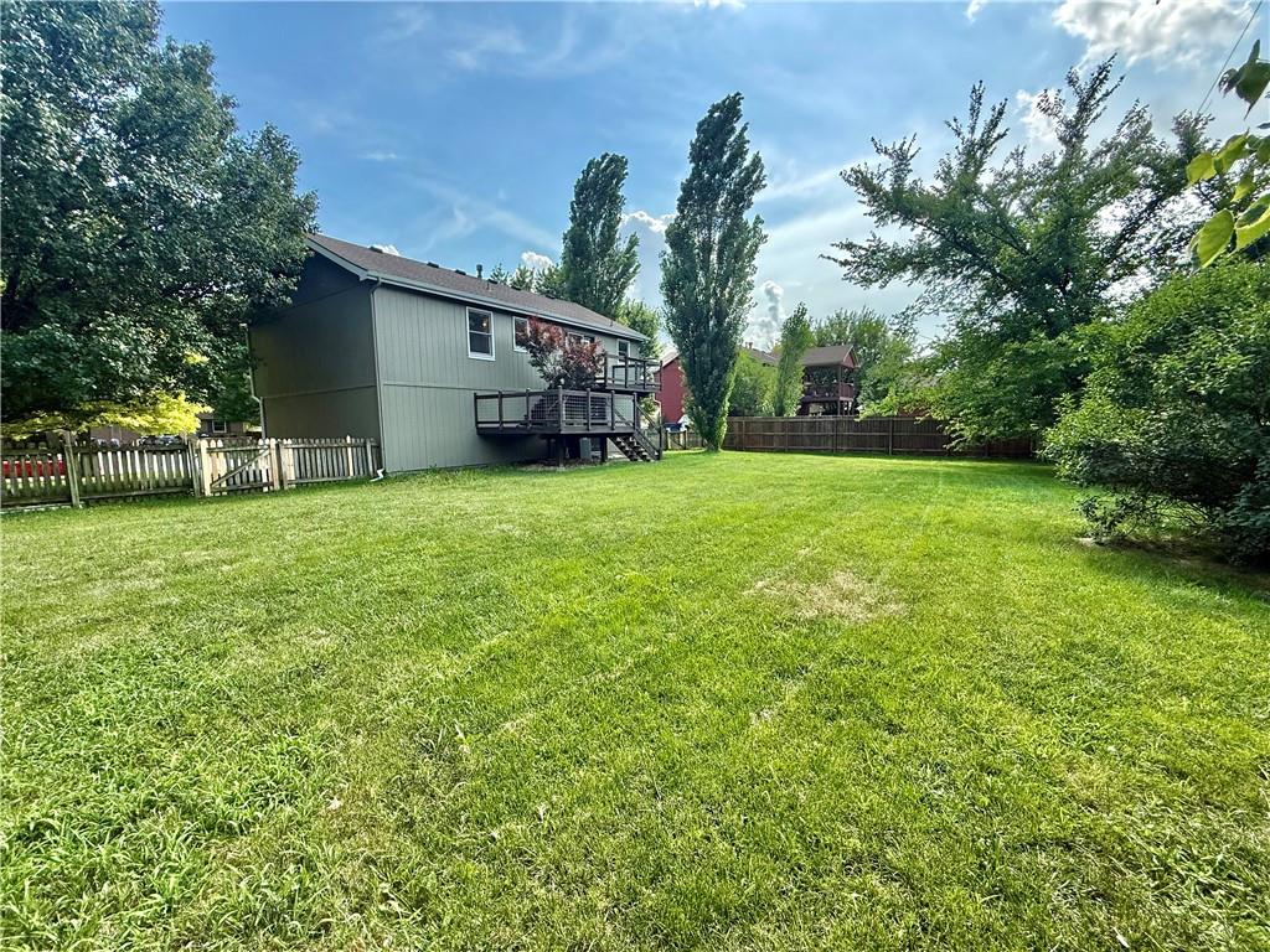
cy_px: 476
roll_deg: +1.4
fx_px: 514
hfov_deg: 102.1
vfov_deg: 85.7
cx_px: 635
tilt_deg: -5.4
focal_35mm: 14
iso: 50
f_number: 2.2
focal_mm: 2.22
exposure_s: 1/1399
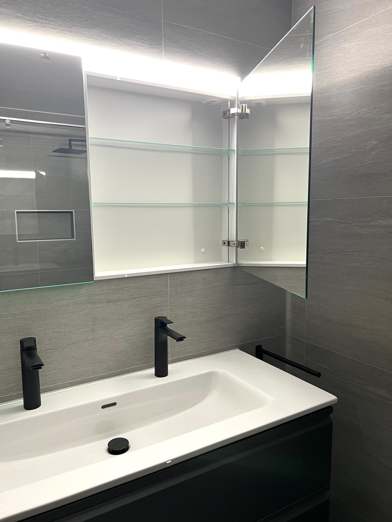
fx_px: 393
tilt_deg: -6.5
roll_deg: +0.9
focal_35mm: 26
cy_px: 261
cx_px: 196
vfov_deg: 67.3
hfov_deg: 53.1
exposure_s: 1/50
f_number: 1.5
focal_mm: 5.7
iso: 100
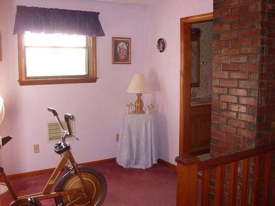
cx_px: 138
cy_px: 103
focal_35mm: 38
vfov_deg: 37.7
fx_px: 302
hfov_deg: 49.0
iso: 100
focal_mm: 6.3
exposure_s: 1/30
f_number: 2.8
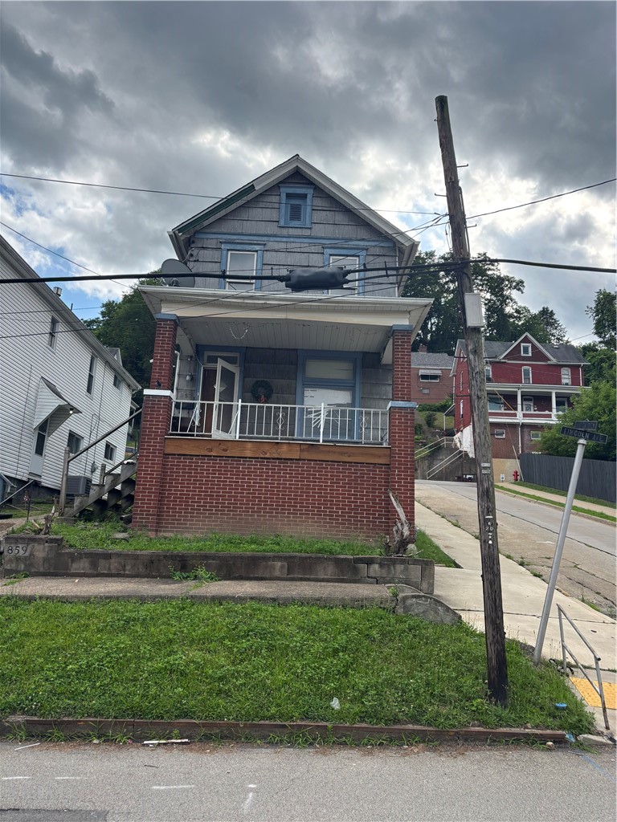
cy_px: 411
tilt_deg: +13.3
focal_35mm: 26
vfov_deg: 67.3
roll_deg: -3.4
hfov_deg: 53.1
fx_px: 618
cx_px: 308
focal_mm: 5.96
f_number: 1.6
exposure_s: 1/1642
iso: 50
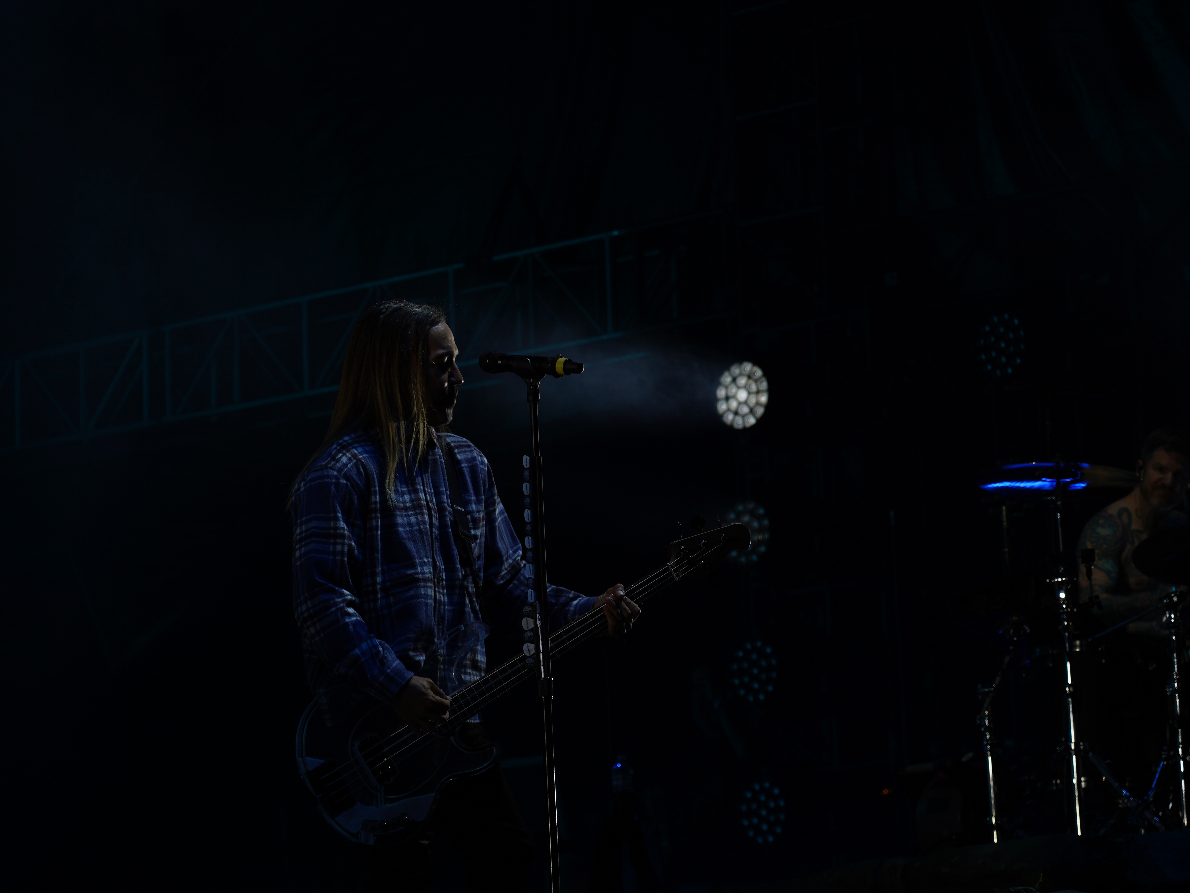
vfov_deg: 13.0
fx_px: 3919
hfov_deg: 17.3
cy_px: 447
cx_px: 523
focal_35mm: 114
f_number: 4.5
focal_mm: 105
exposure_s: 1/200
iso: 100
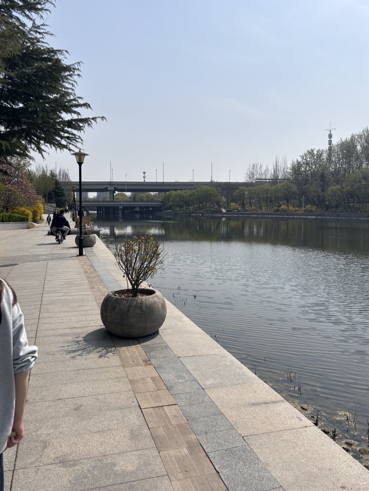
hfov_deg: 48.2
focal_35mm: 29
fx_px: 412
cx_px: 170
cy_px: 230
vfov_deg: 61.6
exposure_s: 1/9091
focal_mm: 5.96
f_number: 1.6
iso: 50
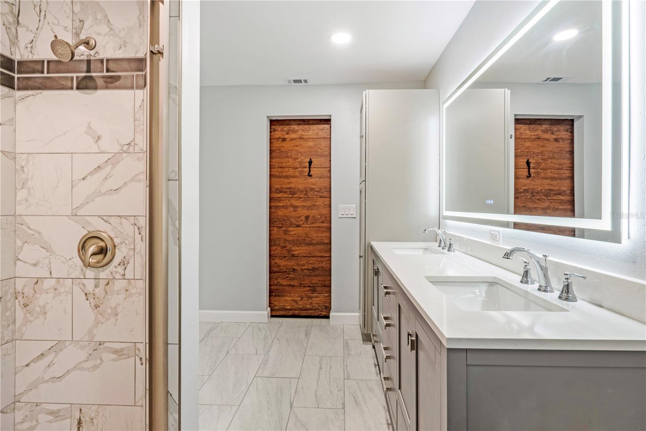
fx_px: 296
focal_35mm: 16
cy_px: 216
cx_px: 323
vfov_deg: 72.0
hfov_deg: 95.0
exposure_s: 1/125
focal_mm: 11
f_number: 9
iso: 250
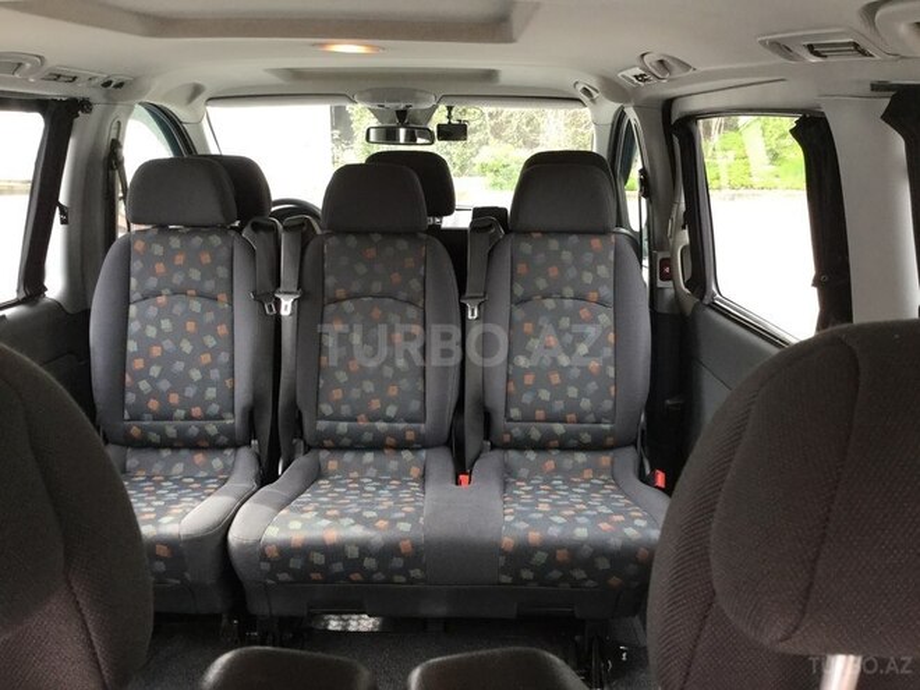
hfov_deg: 58.4
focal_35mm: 31
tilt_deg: -16.8
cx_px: 460
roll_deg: +0.5
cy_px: 345
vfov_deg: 45.4
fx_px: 824
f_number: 2.4
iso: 40
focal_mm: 3.3
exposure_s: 1/33
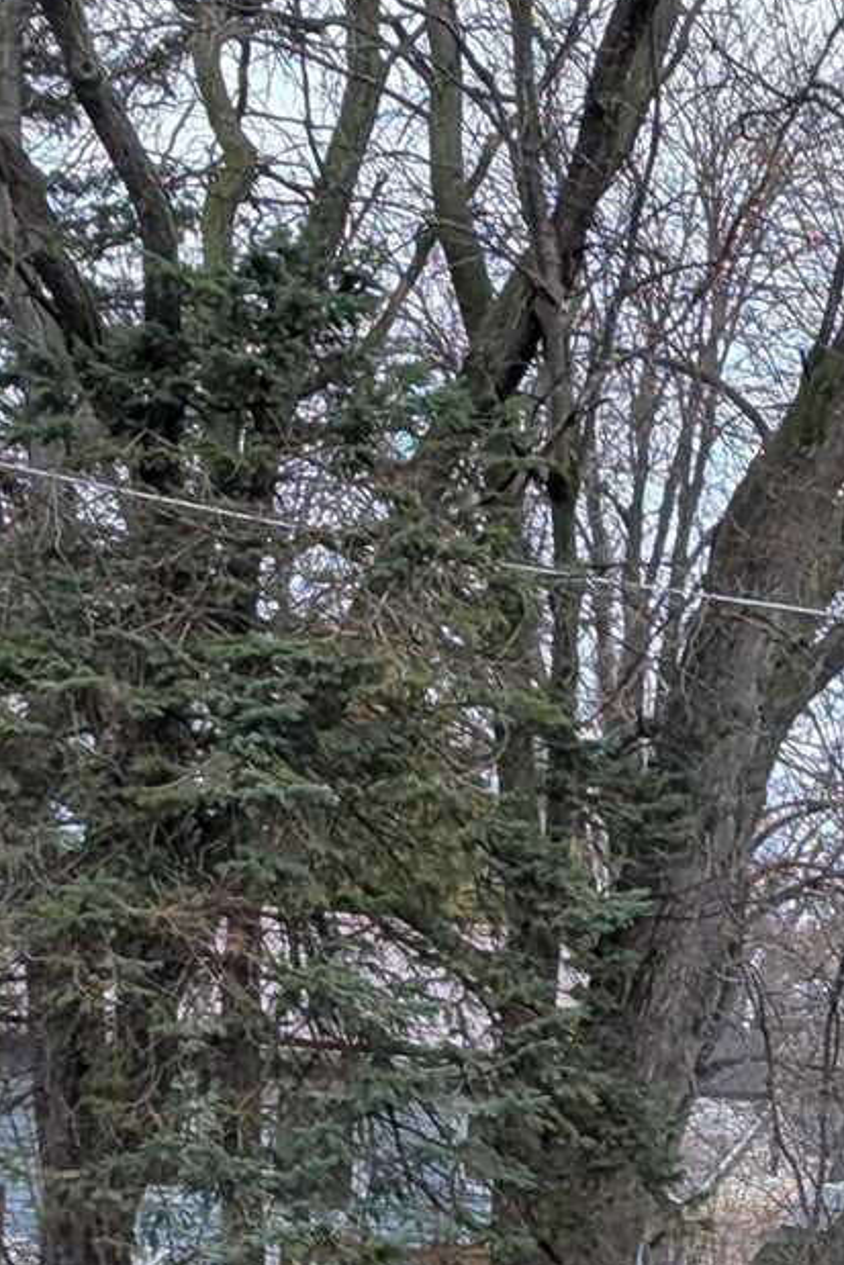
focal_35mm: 186
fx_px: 6537
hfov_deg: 7.2
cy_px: 1997
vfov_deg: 10.6
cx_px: 1557
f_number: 1.85
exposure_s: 1/737
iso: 43
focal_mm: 6.81
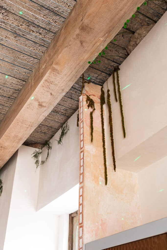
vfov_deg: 53.1
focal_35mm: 36
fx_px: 250
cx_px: 84
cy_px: 125
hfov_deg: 36.9
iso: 100
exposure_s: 1.3
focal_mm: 24
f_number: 8
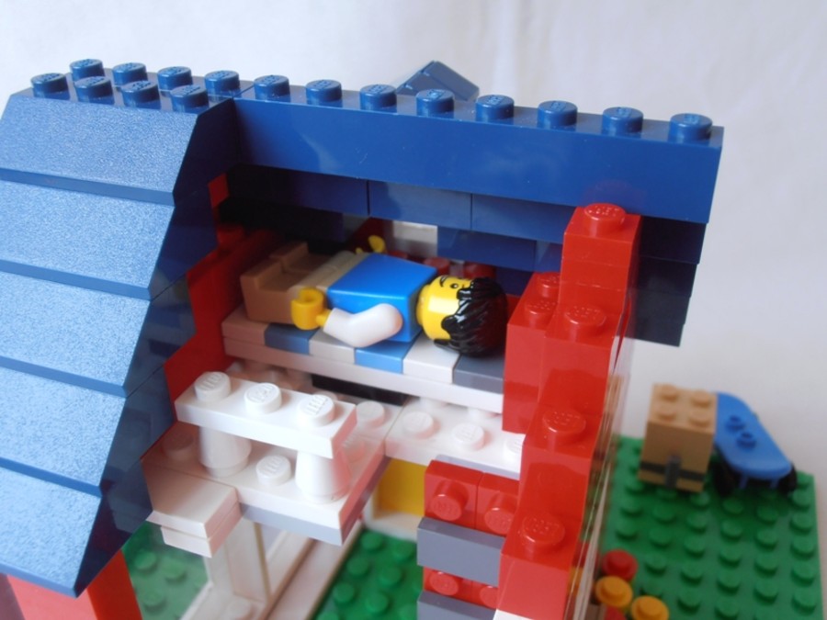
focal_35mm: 37
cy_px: 310
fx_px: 884
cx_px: 414
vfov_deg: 38.7
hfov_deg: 50.1
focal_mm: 6.61
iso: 100
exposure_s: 1/40
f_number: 3.9
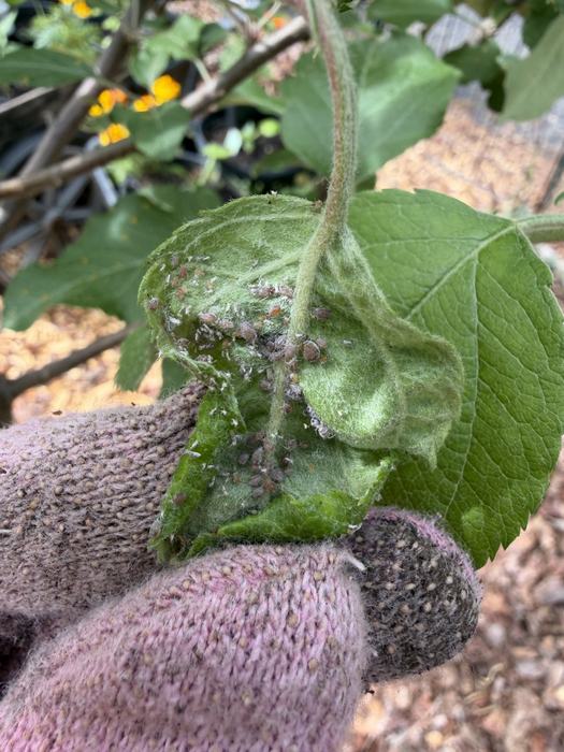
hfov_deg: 53.1
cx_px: 282
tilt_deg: -46.0
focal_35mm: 26
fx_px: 565
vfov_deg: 67.3
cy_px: 376
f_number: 2.2
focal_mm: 2.22
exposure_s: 1/187
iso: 40
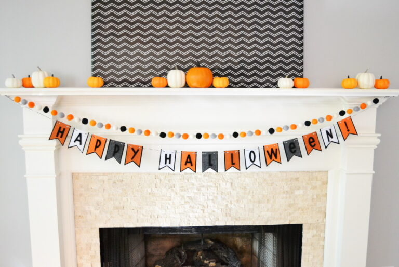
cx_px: 200
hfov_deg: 57.2
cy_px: 134
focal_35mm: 33
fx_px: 366
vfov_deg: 40.1
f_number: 3.5
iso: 3200
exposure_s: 1/40
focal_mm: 22
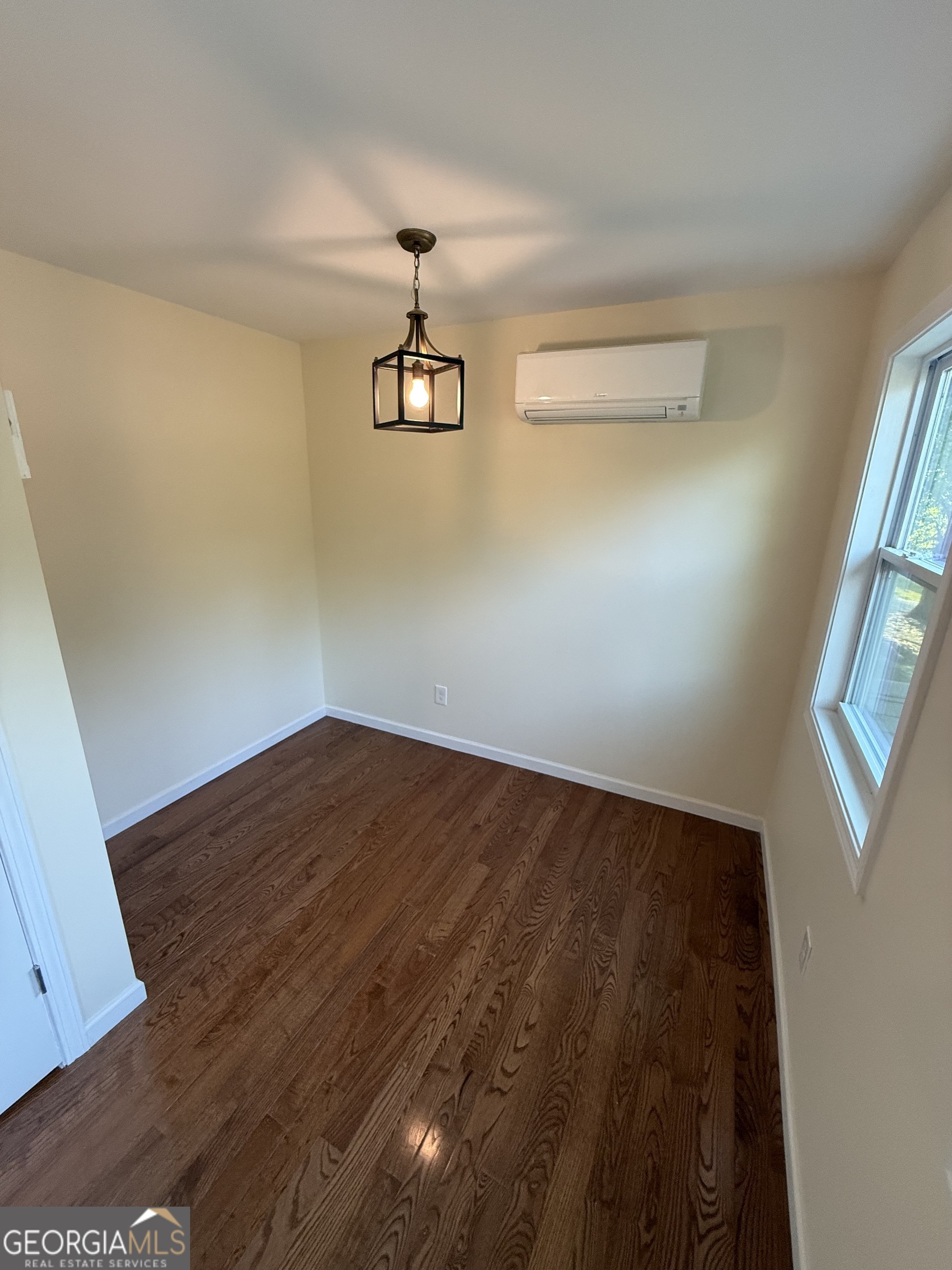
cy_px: 635
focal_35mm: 14
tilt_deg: -17.3
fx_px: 513
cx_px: 476
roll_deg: -1.8
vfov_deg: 102.1
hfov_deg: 85.7
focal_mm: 2.22
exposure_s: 1/120
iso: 320
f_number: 2.2
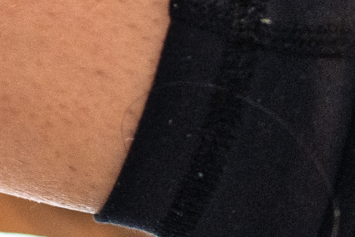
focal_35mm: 253
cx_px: -680
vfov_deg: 5.3
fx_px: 2495
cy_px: -322
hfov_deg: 7.3
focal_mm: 35
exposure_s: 1/250
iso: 1000
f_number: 2.8
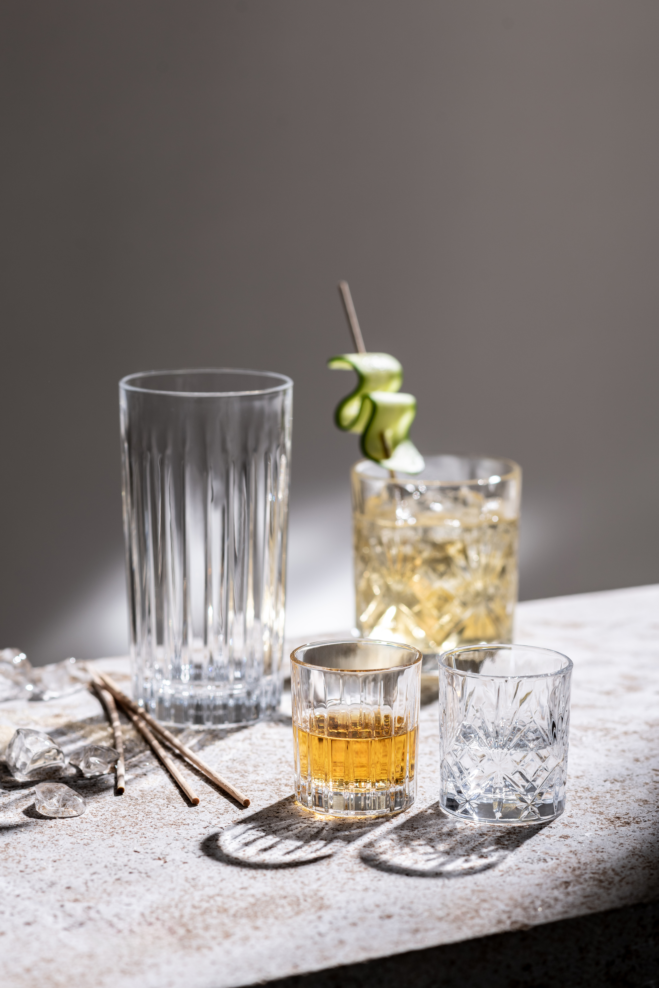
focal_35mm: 85
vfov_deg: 23.9
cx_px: 330
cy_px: 494
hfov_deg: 16.1
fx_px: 2334
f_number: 5.6
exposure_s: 1/160
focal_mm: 85
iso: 125
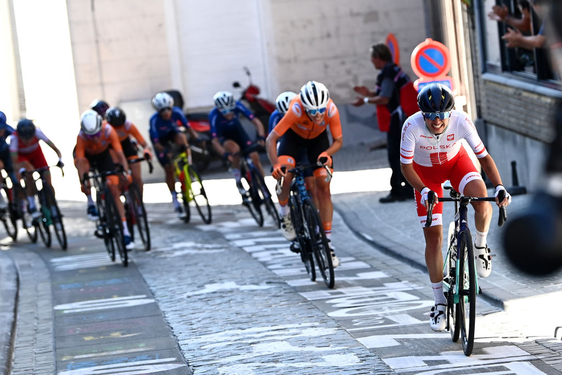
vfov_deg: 10.2
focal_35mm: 135
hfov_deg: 15.2
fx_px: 2108
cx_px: 281
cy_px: 188
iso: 500
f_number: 3.5
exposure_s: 1/1000
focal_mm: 135
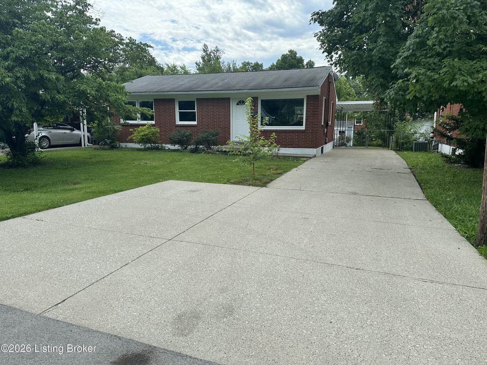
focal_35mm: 24
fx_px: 338
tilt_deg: -8.1
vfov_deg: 56.8
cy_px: 182
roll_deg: +0.8
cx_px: 244
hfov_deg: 71.6
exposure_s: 1/2732
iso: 80
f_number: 1.78
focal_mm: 6.86
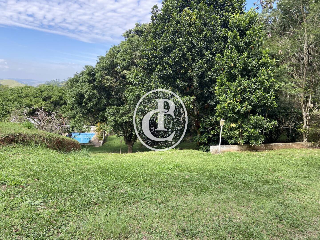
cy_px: 120
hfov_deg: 67.3
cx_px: 160
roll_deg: -3.1
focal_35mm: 26
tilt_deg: -8.1
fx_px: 240
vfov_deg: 53.1
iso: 32
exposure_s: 1/398
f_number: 1.8
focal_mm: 4.25
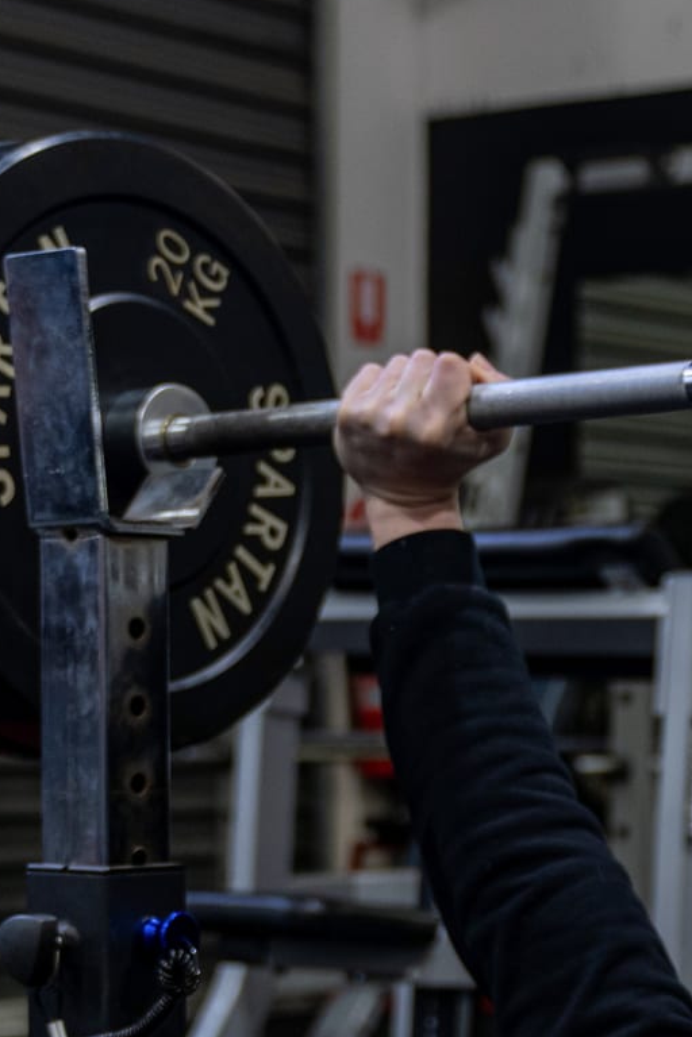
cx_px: 776
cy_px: 860
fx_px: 3056
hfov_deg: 12.7
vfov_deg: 19.0
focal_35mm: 106
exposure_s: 1/125
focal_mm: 37
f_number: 2.8
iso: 640
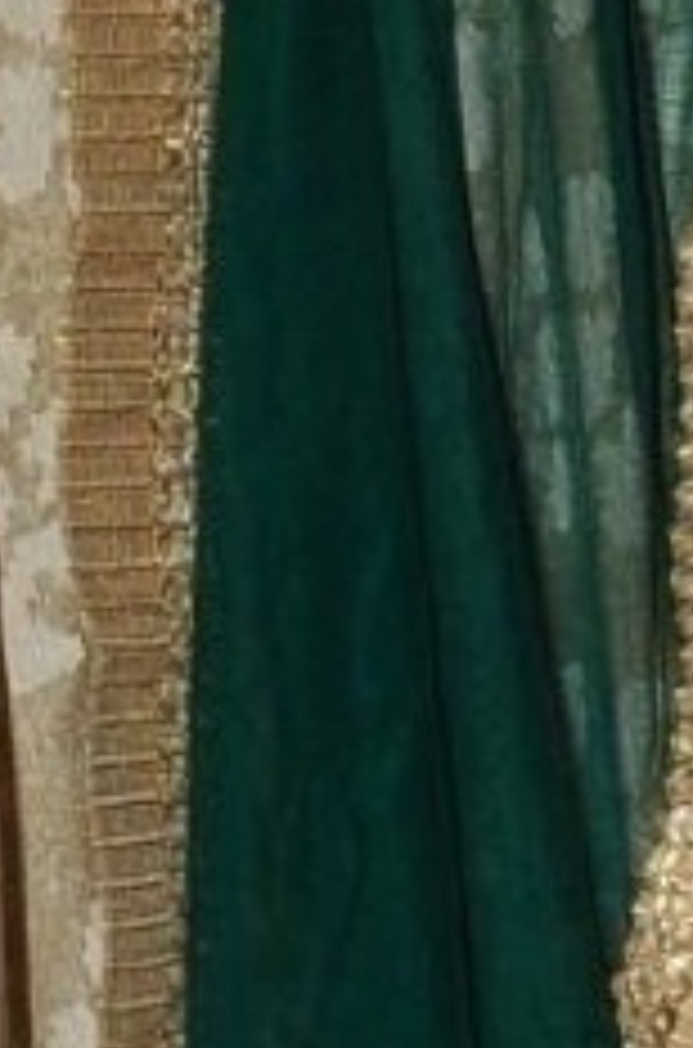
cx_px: 117
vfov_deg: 5.0
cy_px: -643
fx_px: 11847
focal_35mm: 408
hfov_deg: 3.3
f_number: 14
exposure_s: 1/125
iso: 500
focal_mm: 35
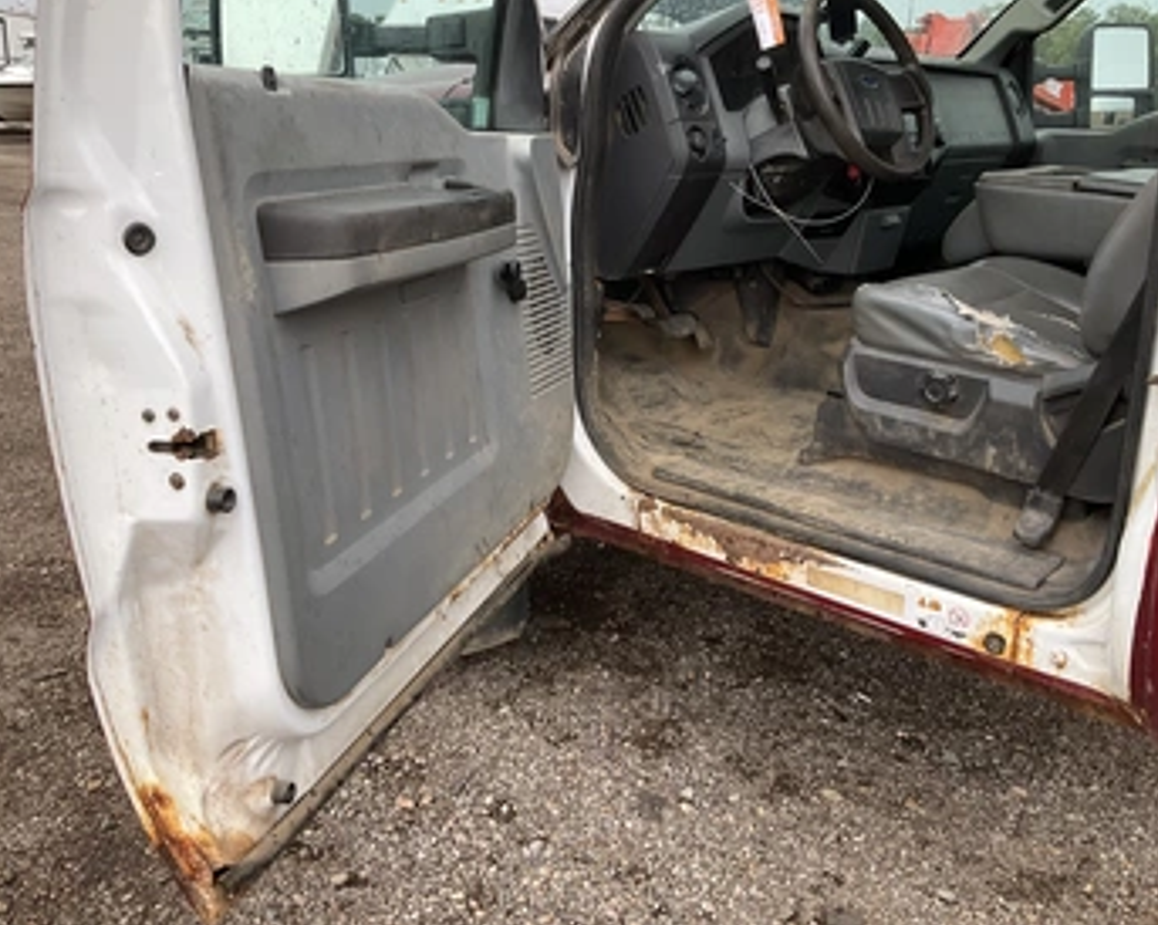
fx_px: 1130
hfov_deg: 54.2
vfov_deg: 44.5
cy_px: 422
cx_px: 601
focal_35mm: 33
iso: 20
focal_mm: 3
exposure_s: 1/156
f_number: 1.8
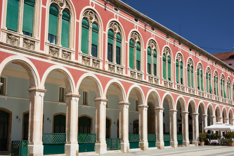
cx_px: 125
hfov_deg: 36.9
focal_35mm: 54
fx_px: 351
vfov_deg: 25.1
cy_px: 73
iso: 100
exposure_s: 1/200
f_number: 8
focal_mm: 50
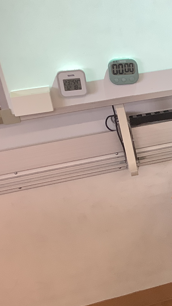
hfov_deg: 15.3
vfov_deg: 30.6
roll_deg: +3.8
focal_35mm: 69
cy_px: 164
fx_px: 559
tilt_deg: -24.3
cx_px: 302
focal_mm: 3.3
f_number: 2.4
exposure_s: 1/60
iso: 125
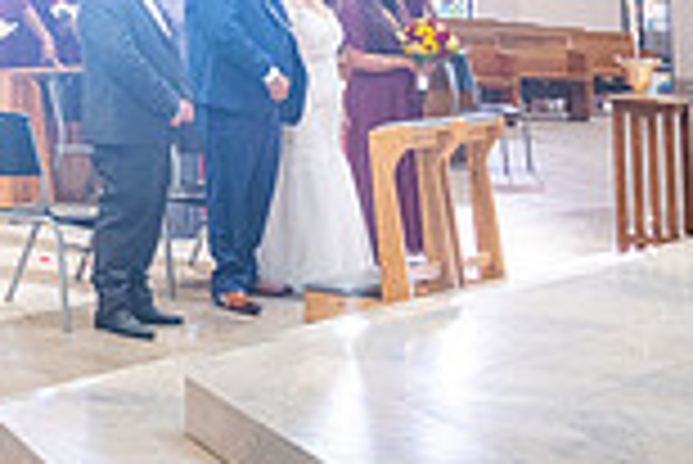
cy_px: -392
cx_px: -594
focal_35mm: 111
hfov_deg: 15.5
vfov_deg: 11.4
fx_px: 2139
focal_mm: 29.5
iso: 2500
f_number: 4
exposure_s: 1/200
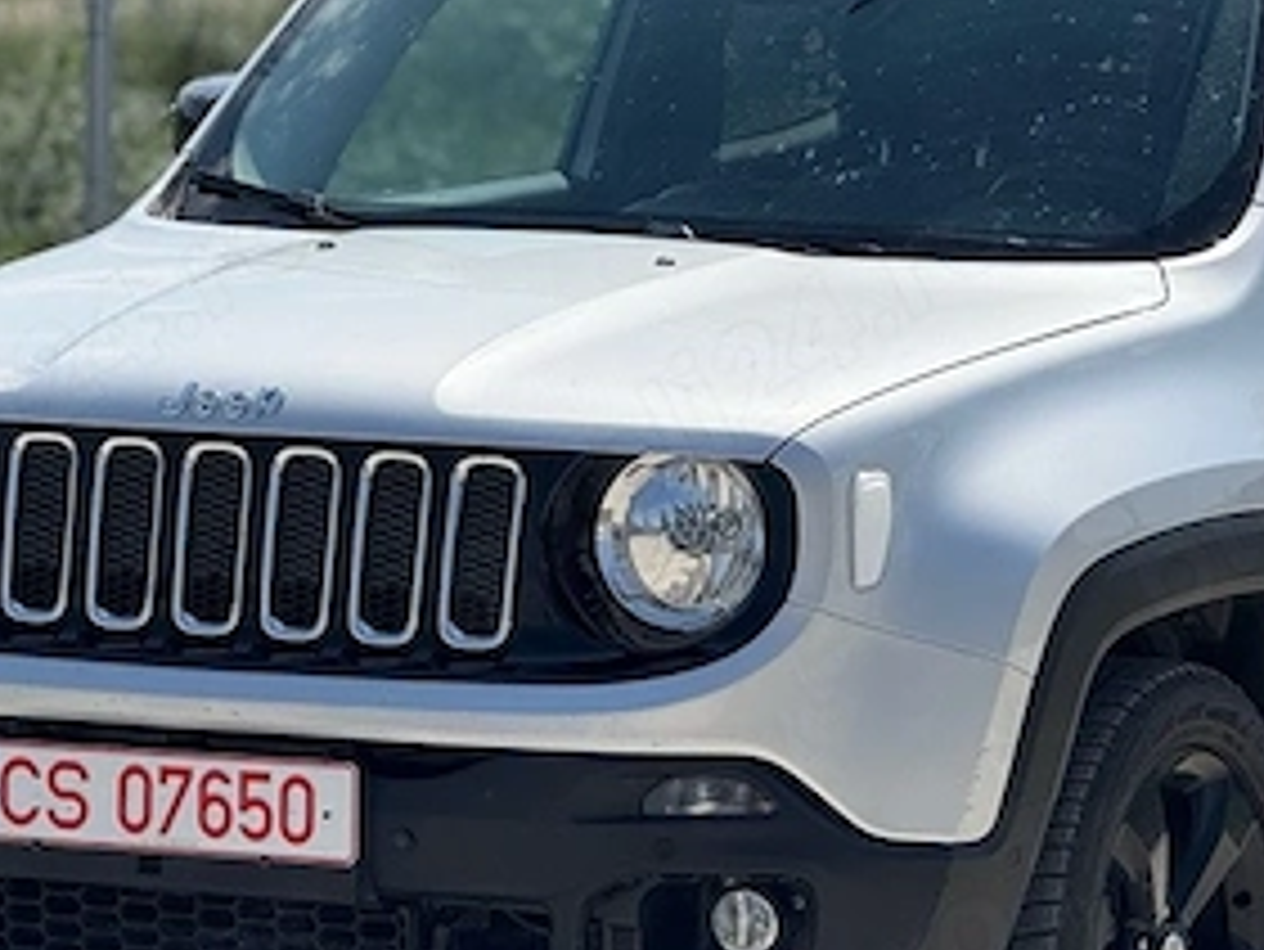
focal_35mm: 256
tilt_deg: -4.9
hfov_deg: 7.7
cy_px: 428
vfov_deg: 5.8
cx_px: 900
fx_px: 9352
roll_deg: -1.1
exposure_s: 1/2212
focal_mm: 15.66
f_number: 2.8
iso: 64
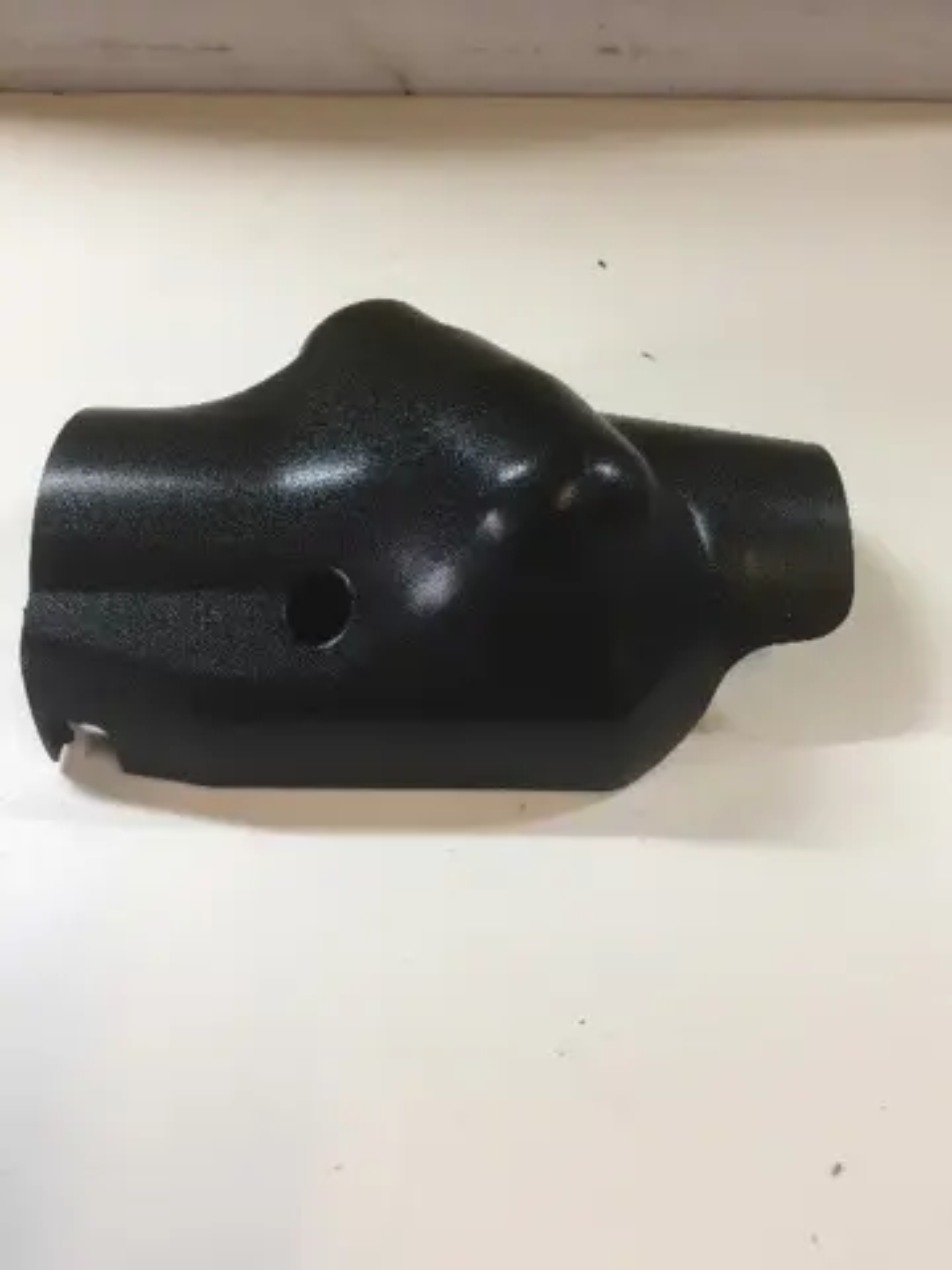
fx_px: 1063
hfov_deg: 48.2
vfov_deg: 61.7
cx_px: 476
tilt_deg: -53.3
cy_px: 635
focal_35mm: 29
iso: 100
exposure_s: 1/33
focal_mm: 4.15
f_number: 2.2
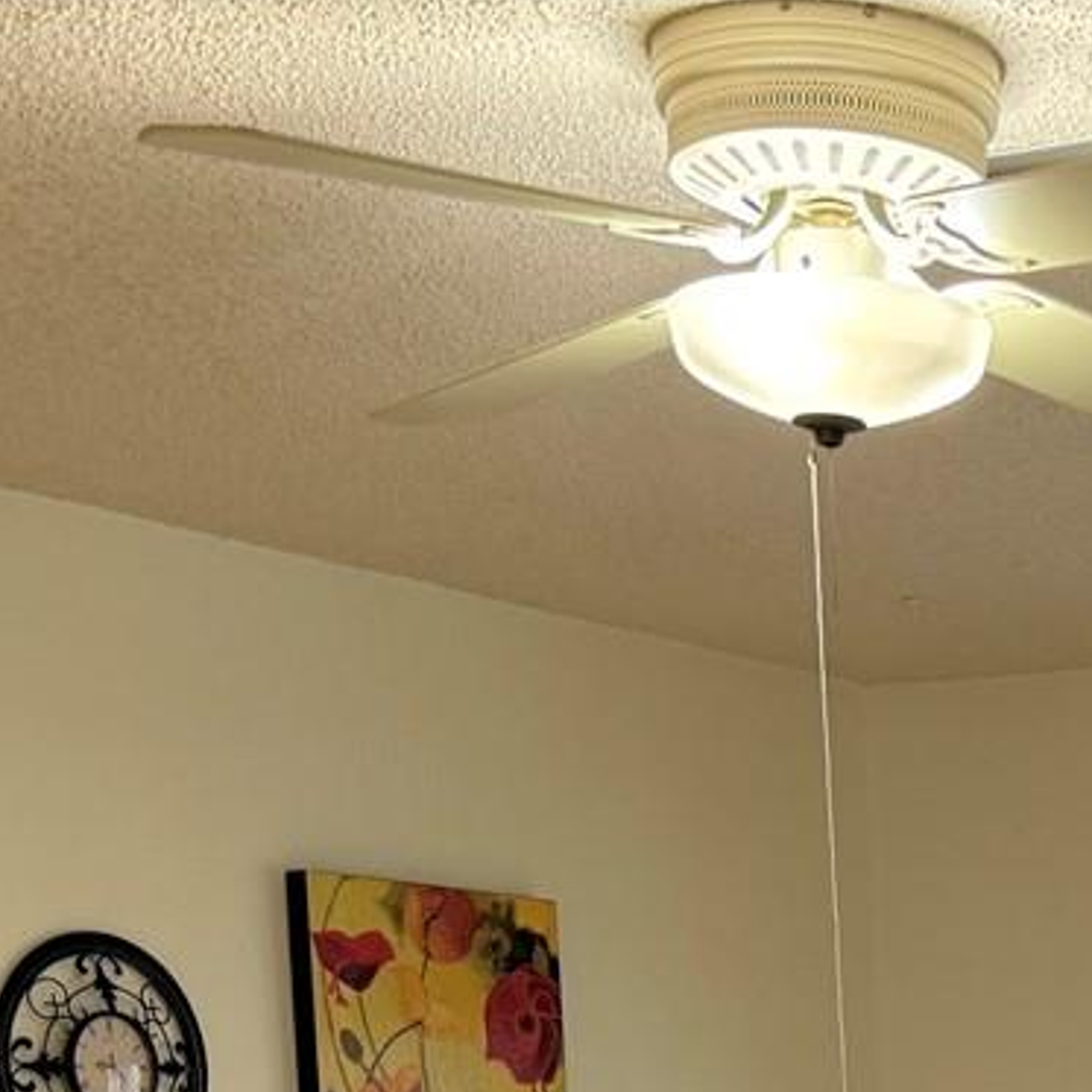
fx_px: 3248
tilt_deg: -8.0
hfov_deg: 17.8
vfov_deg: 16.9
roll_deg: +0.2
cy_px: 1748
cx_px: 1452
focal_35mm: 91
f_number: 1.78
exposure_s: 1/120
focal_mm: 6.76
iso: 100
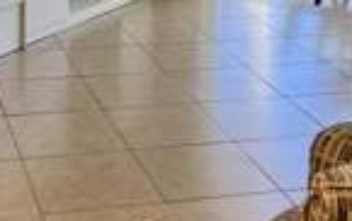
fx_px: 874
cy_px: -188
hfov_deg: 22.4
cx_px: 66
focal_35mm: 91
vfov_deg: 12.9
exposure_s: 1/137
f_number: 1.5
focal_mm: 5.7
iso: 64
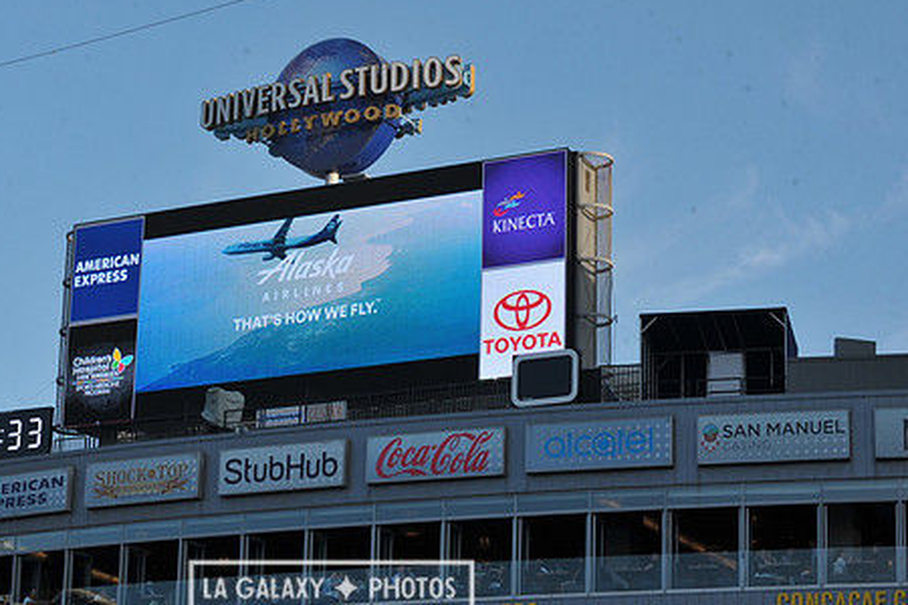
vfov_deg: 13.3
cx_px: 331
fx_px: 2598
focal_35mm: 103
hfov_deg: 19.8
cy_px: 284
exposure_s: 1/500
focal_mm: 80
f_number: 11
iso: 400
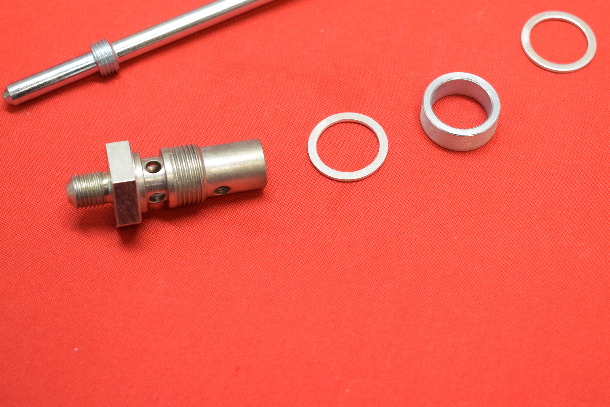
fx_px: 1183
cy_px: 89
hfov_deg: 28.9
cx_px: 327
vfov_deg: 19.4
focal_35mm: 70
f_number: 5
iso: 2000
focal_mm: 29
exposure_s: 1/125
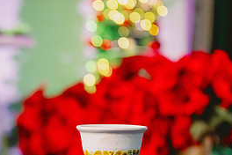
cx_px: 28
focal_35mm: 154
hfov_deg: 13.2
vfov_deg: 8.9
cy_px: 134
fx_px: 992
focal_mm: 70
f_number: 2.8
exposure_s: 1/320
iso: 2000
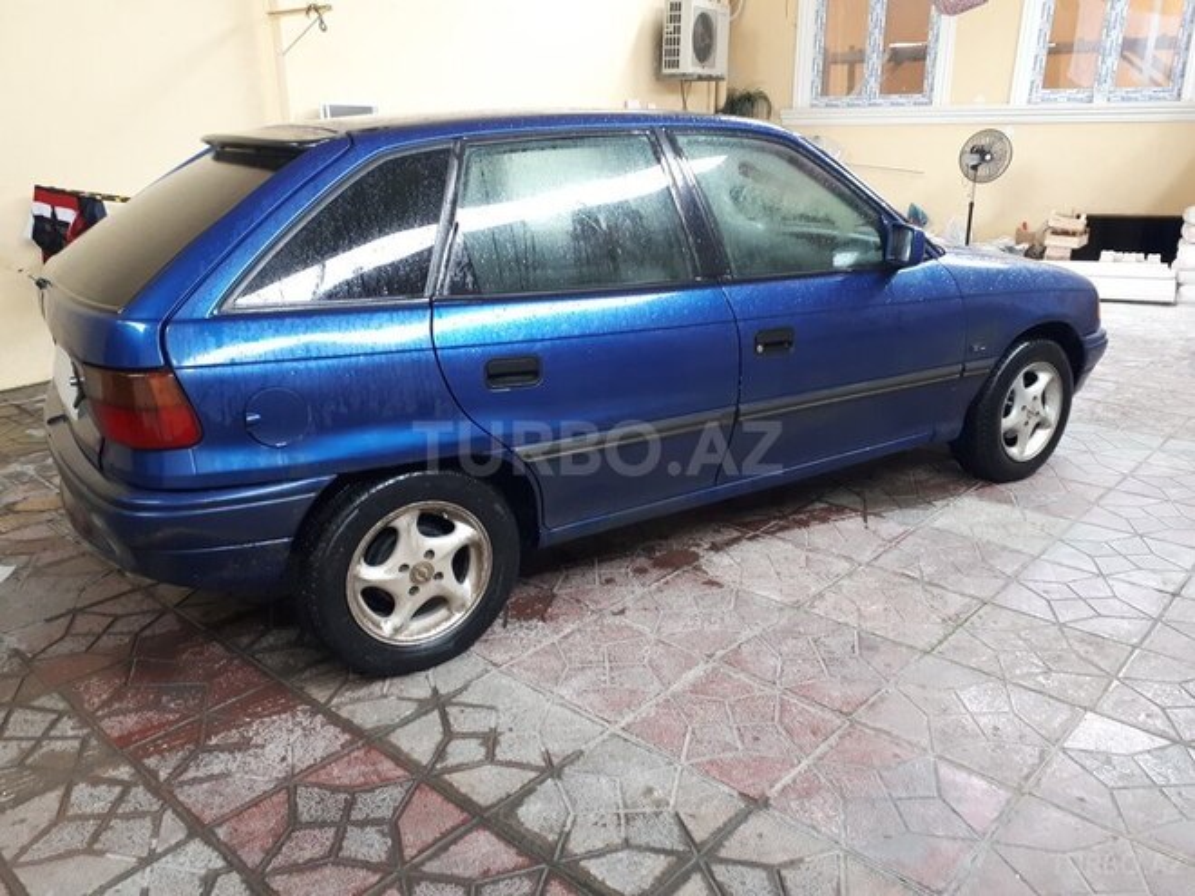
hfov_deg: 65.3
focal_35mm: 27
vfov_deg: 51.4
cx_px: 598
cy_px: 448
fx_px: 932
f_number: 1.9
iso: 200
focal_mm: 3.6
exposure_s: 1/25
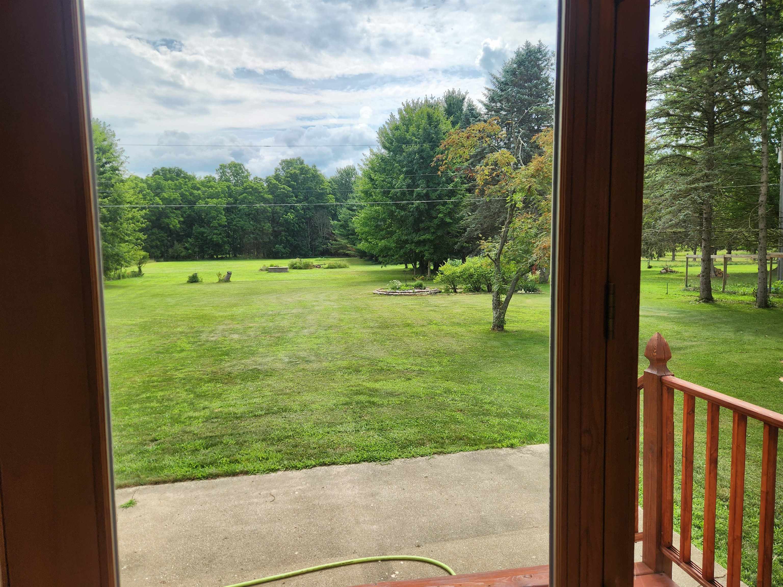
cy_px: 294
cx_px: 392
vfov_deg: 58.9
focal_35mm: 23
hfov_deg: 73.9
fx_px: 520
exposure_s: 1/1093
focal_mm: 5.4
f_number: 1.8
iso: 20
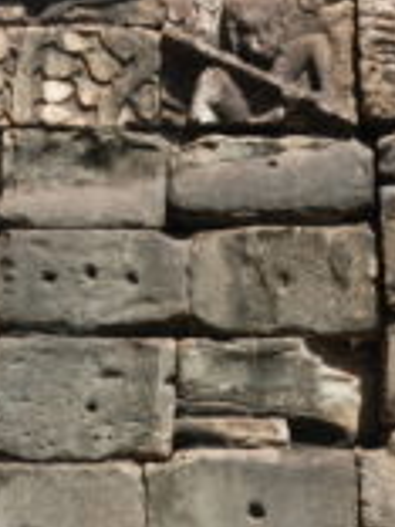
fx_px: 2389
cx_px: 118
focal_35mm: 157
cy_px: 529
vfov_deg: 12.4
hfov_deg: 9.4
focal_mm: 34
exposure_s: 1/160
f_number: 6.3
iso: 100
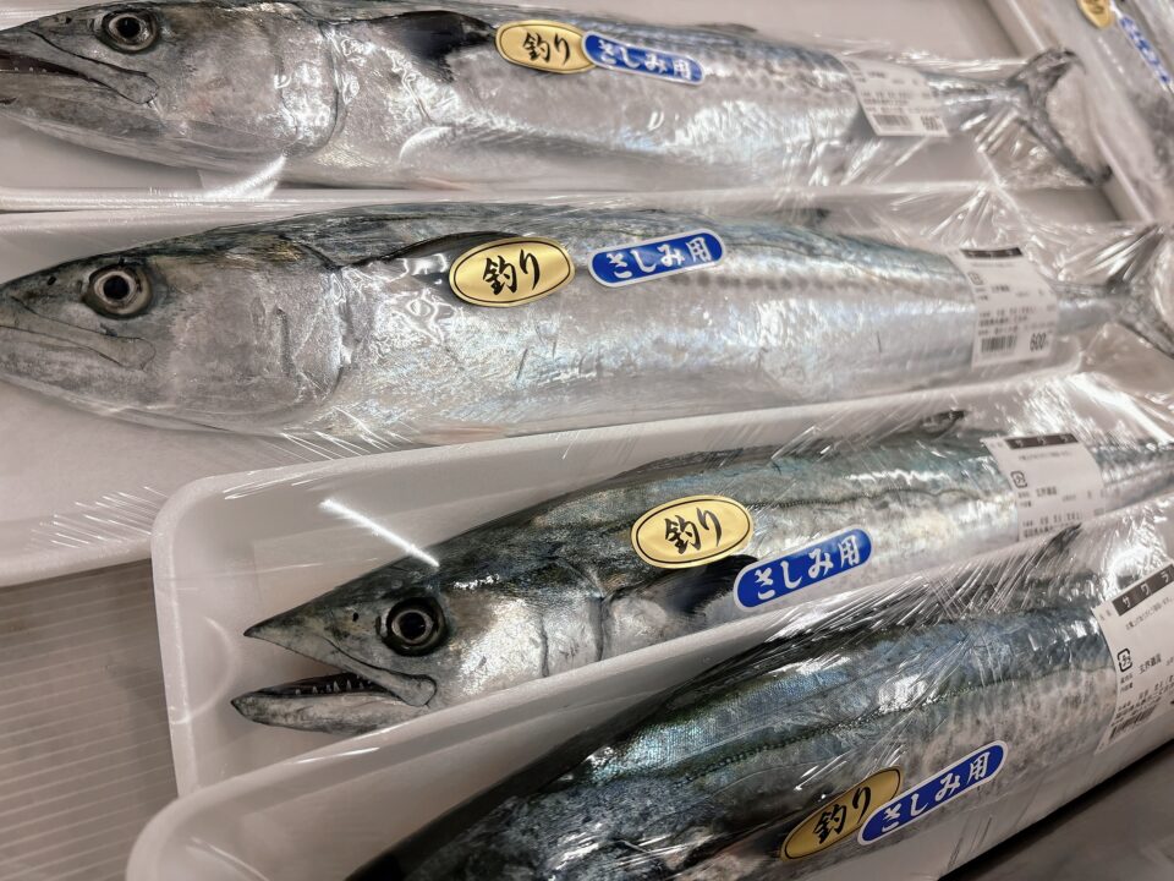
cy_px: 440
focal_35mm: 26
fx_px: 882
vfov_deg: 53.1
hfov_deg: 67.3
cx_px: 587
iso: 80
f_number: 1.6
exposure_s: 1/120
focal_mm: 5.96
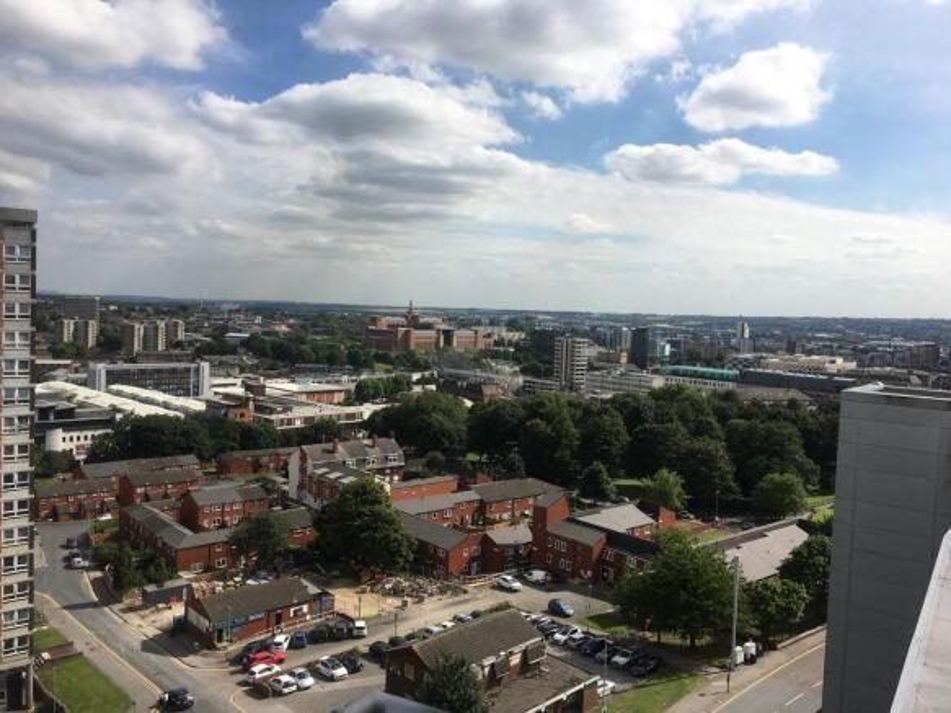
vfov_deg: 48.2
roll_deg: -1.0
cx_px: 476
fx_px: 797
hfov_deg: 61.7
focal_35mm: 29
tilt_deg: -2.6
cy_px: 356
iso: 25
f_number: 2.2
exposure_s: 1/2198
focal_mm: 4.15
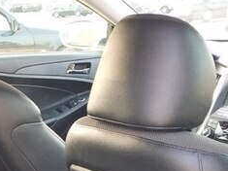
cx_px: 5
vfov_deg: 15.5
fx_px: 592
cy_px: 231
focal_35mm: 90
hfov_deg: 21.1
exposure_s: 1/50
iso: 243
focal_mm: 4.5
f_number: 2
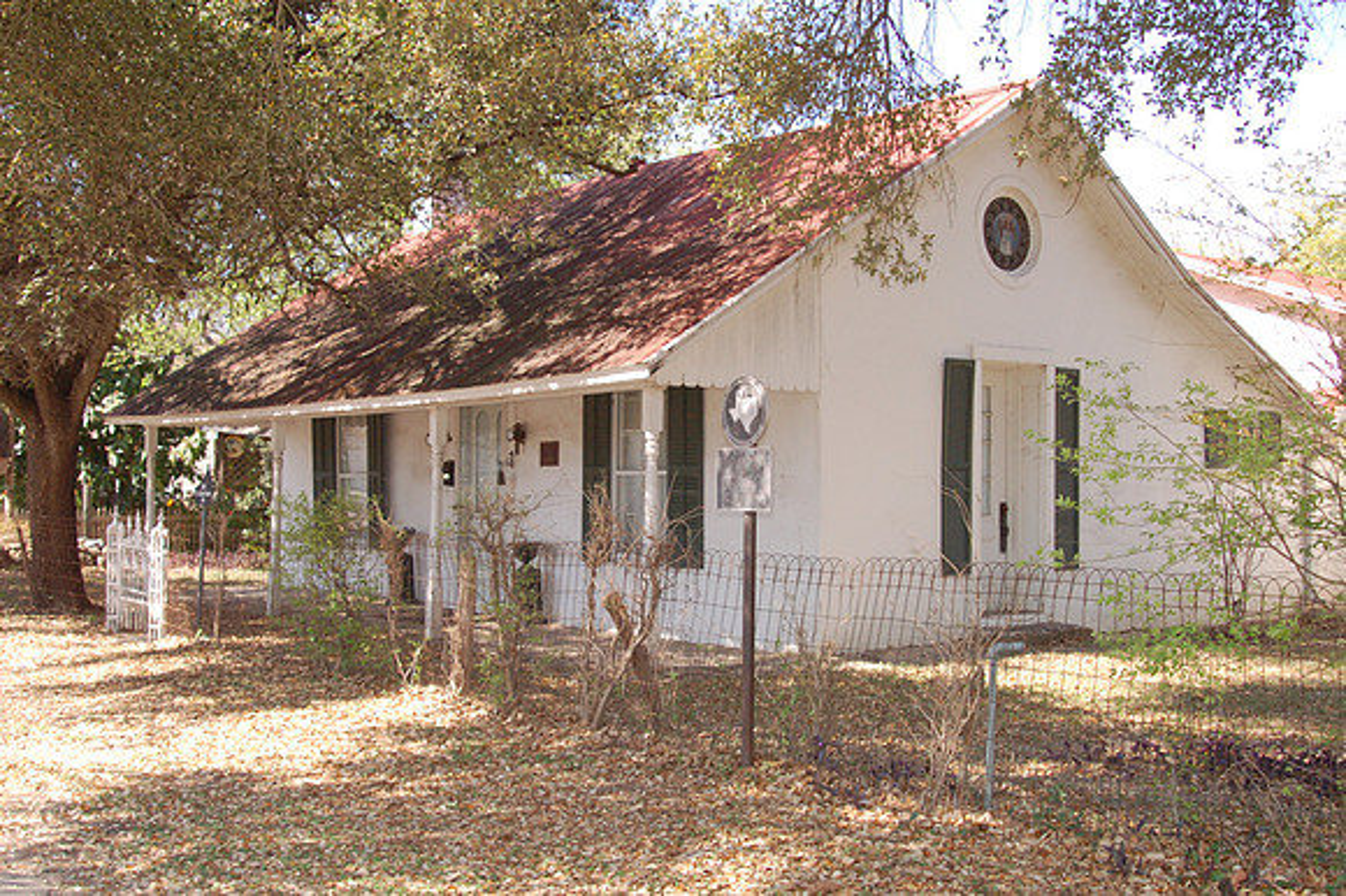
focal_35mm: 42
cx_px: 673
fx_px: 1569
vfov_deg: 31.9
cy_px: 448
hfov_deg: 46.4
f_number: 8
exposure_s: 1/500
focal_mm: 28
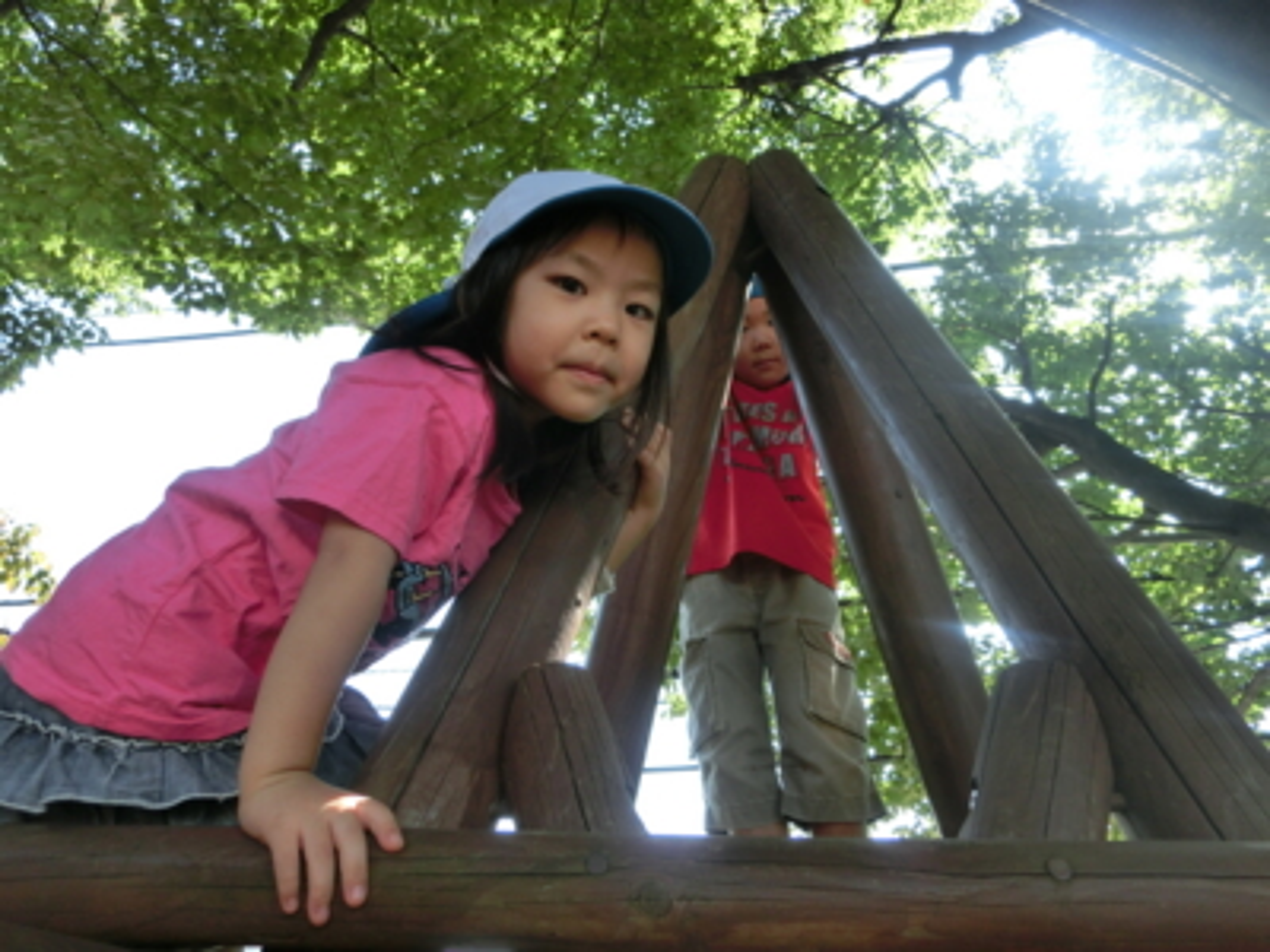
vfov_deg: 56.8
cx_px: 635
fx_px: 881
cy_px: 476
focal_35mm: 24
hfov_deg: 71.6
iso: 80
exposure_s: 1/200
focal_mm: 4.24
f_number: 3
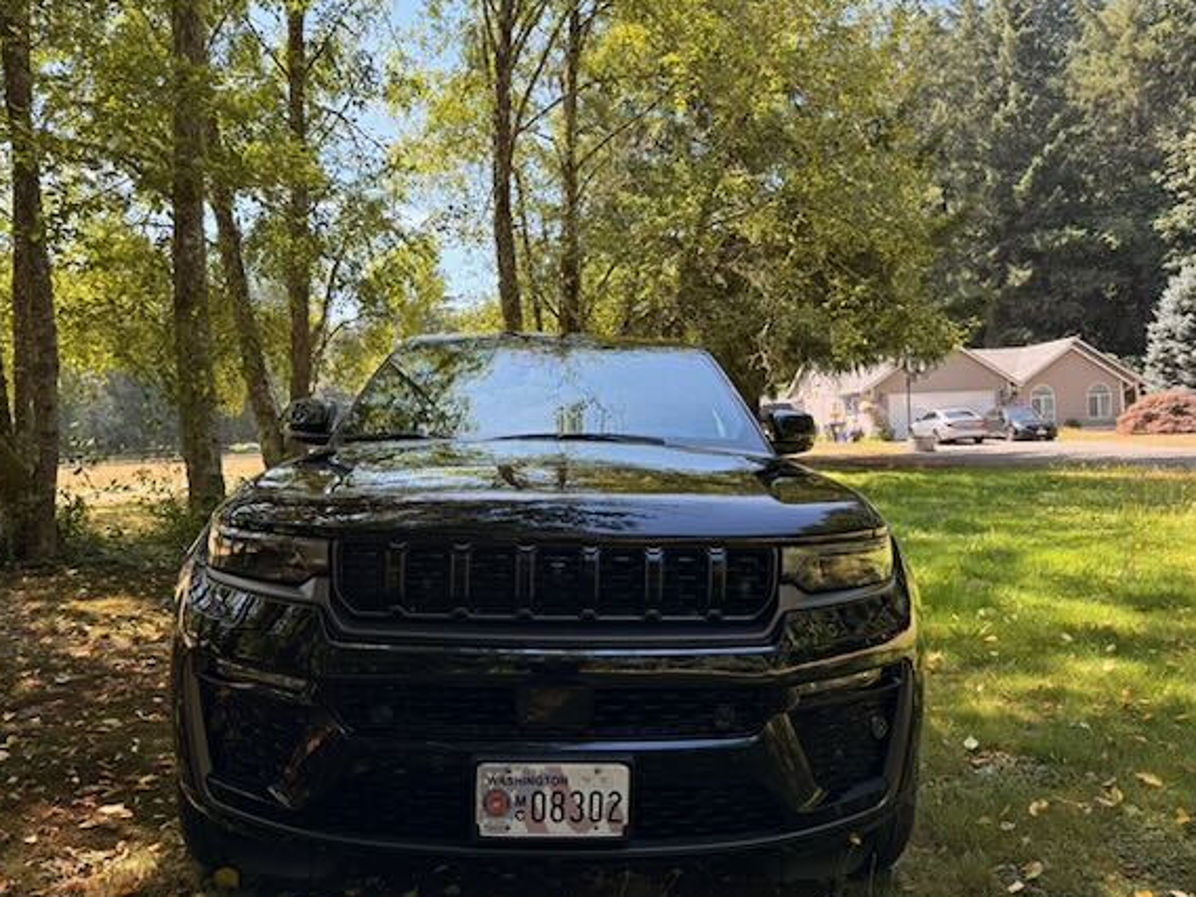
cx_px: 578
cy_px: 420
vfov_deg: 51.3
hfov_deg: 65.3
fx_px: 933
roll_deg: +1.6
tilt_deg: +2.1
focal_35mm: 27
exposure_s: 1/695
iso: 100
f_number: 1.78
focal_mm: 6.76
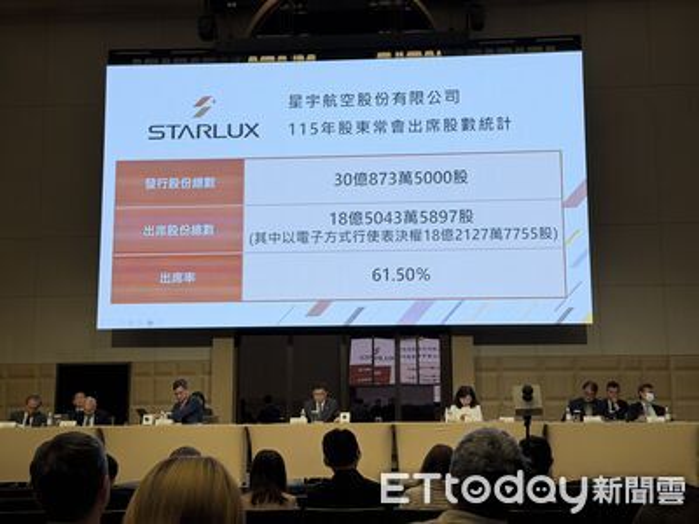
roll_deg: +0.6
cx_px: 350
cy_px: 262
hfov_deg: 39.7
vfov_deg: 30.3
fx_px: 969
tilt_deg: +9.6
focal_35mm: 48
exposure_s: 1/334
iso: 64
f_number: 1.78
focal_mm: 6.76
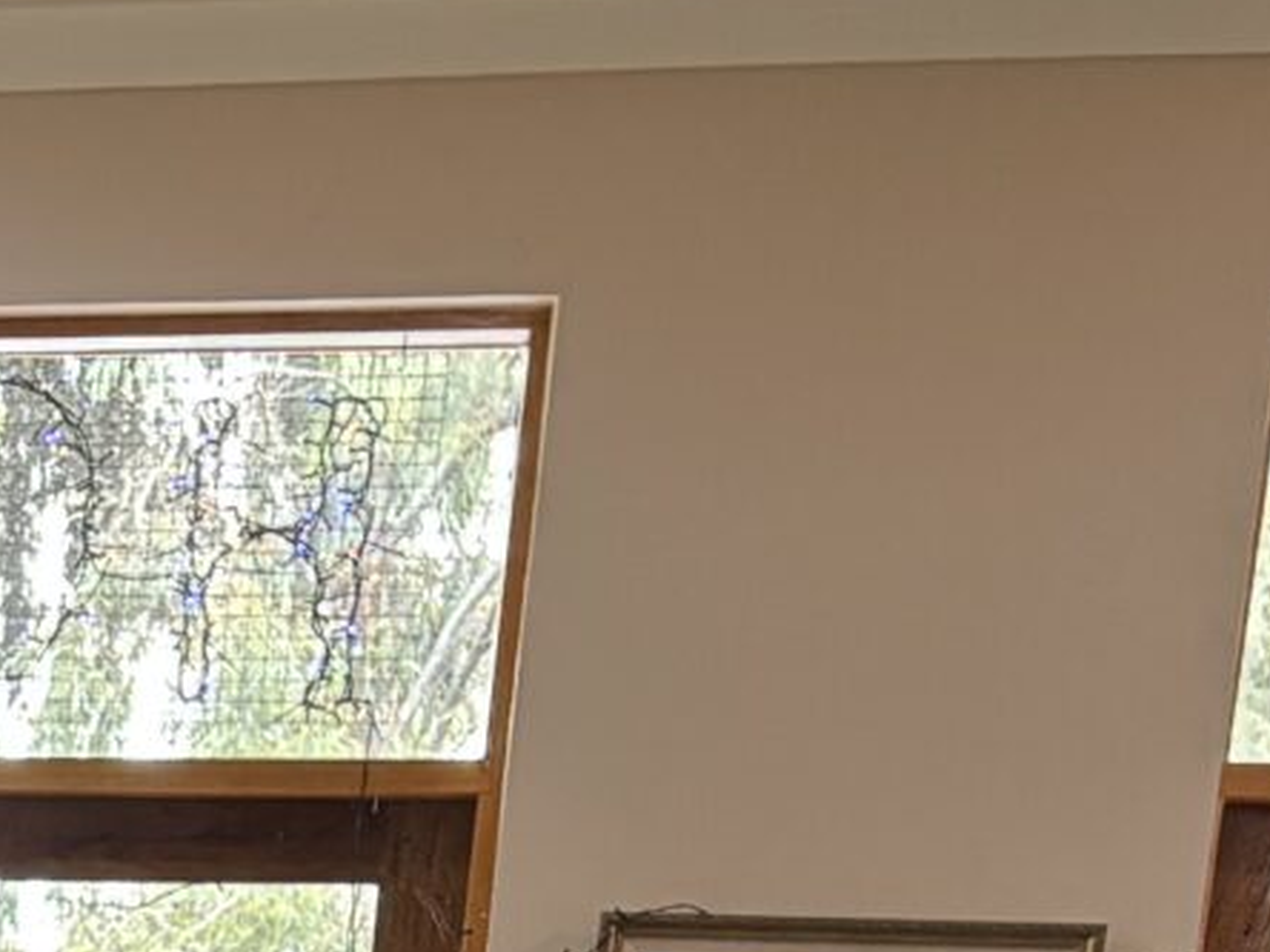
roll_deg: -1.7
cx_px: -1387
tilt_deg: -12.0
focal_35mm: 150
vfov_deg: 8.7
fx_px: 5503
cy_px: 2479
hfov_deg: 11.6
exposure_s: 1/63
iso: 125
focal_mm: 5.96
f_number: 1.6
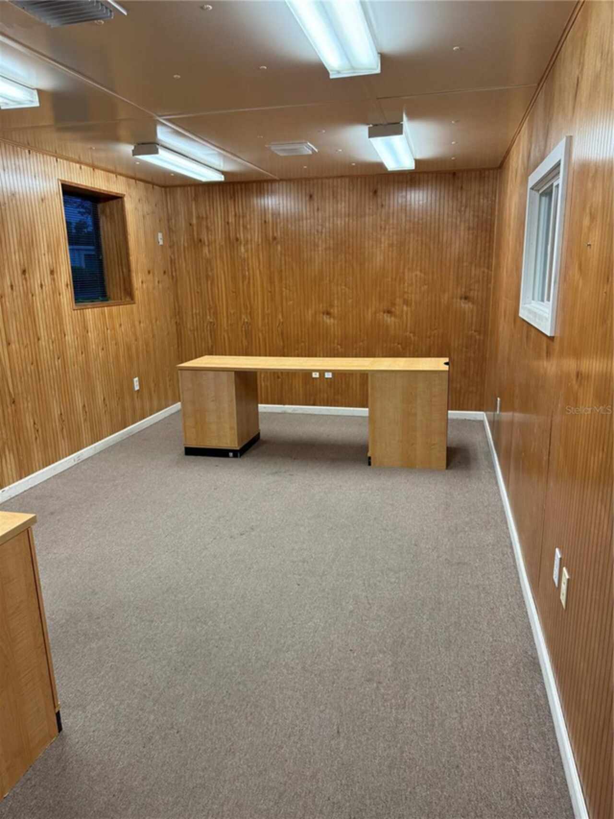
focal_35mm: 24
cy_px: 410
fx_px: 567
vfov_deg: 71.6
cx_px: 307
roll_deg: +0.9
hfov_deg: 56.8
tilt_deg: -13.2
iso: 125
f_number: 1.78
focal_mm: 6.76
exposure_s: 1/60
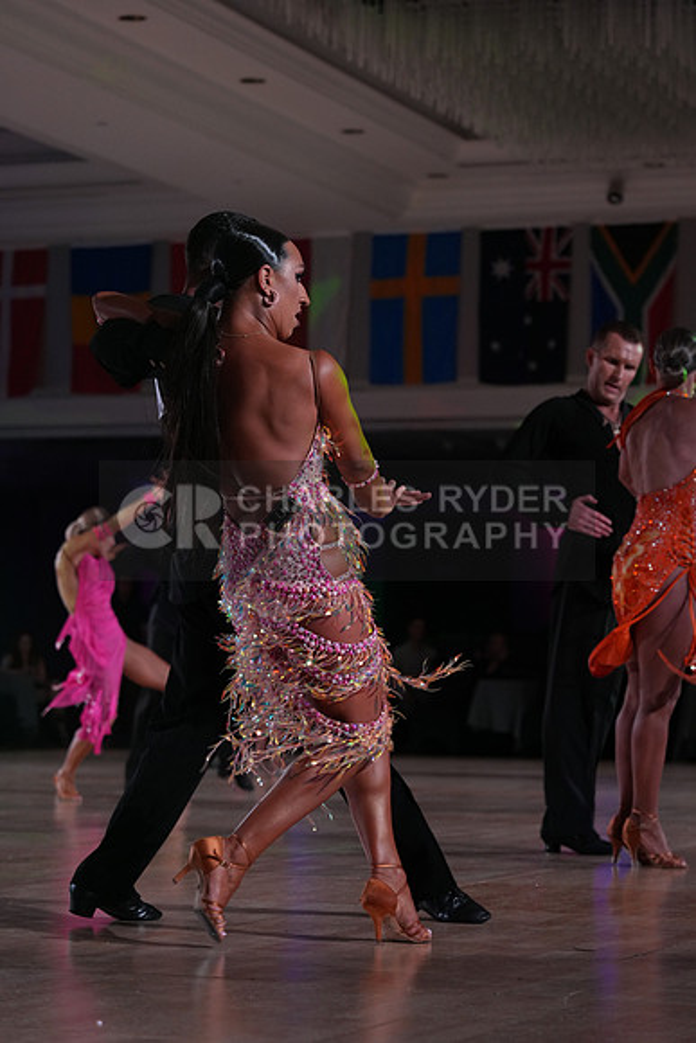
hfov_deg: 13.3
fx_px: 2985
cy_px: 522
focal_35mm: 103
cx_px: 348
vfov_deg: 19.8
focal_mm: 103
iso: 2500
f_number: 5
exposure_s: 1/400
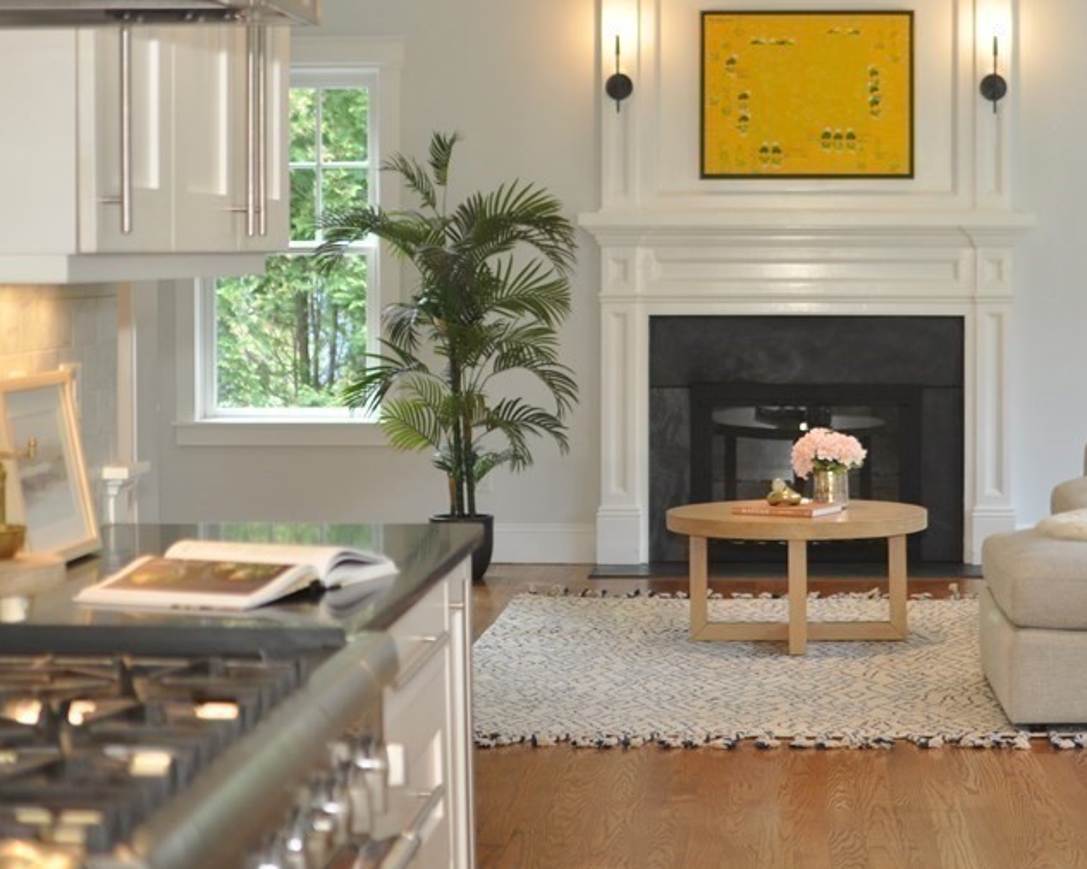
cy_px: 320
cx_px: 800
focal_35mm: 80
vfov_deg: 19.2
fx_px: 2565
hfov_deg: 23.7
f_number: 2.5
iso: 400
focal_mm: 35
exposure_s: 1/160
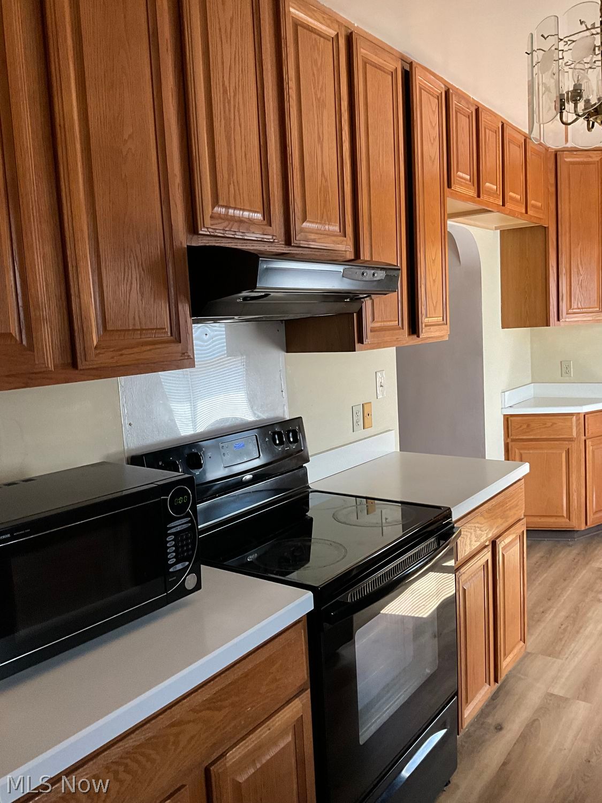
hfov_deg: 48.2
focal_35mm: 29
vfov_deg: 61.7
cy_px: 402
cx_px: 301
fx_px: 672
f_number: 1.8
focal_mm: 3
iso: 125
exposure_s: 1/60
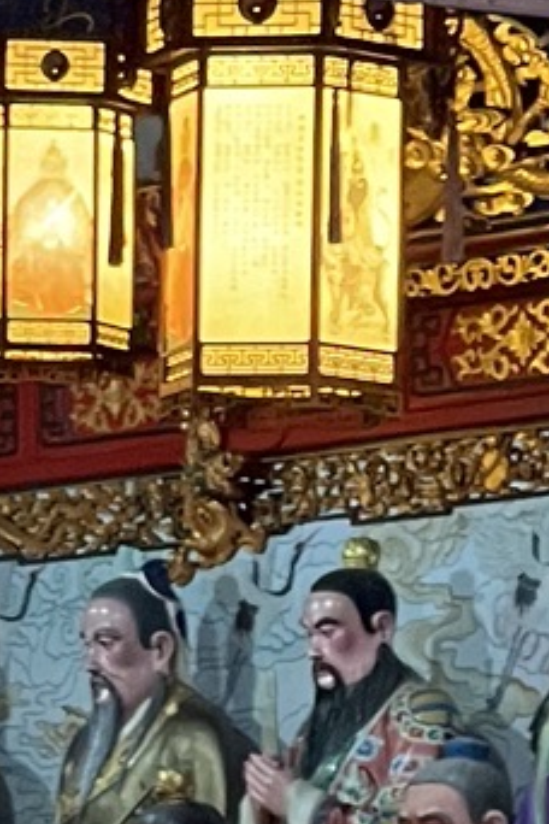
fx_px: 8898
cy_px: -94
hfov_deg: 3.5
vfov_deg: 5.3
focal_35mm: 389
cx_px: -301
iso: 400
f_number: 2.2
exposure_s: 1/50
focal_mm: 7.5
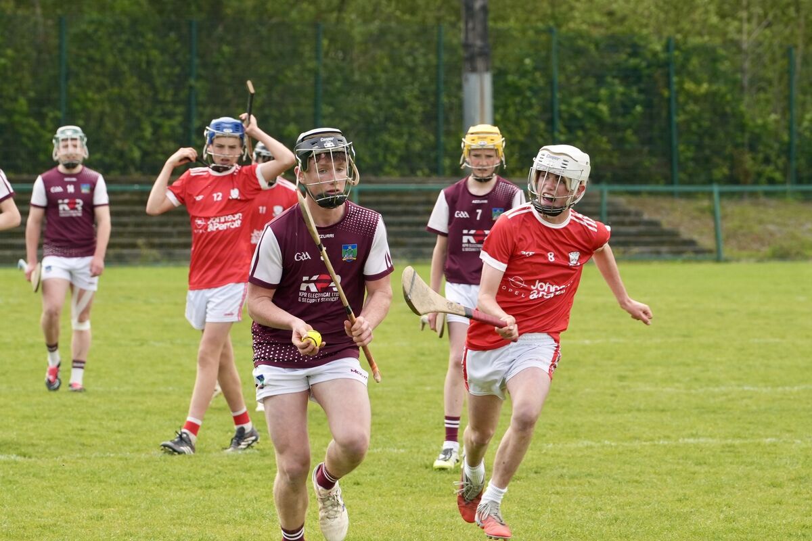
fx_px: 6766
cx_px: 406
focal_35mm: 300
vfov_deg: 4.6
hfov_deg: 6.9
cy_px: 270
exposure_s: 1/1000
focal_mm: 200
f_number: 7.1
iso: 640
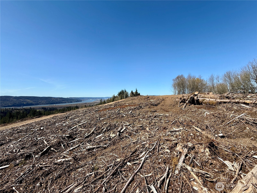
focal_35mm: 14
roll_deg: +1.7
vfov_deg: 85.7
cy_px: 96
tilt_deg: +1.1
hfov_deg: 102.1
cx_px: 128
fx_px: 104
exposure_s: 1/2320
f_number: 2.2
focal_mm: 2.22
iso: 50
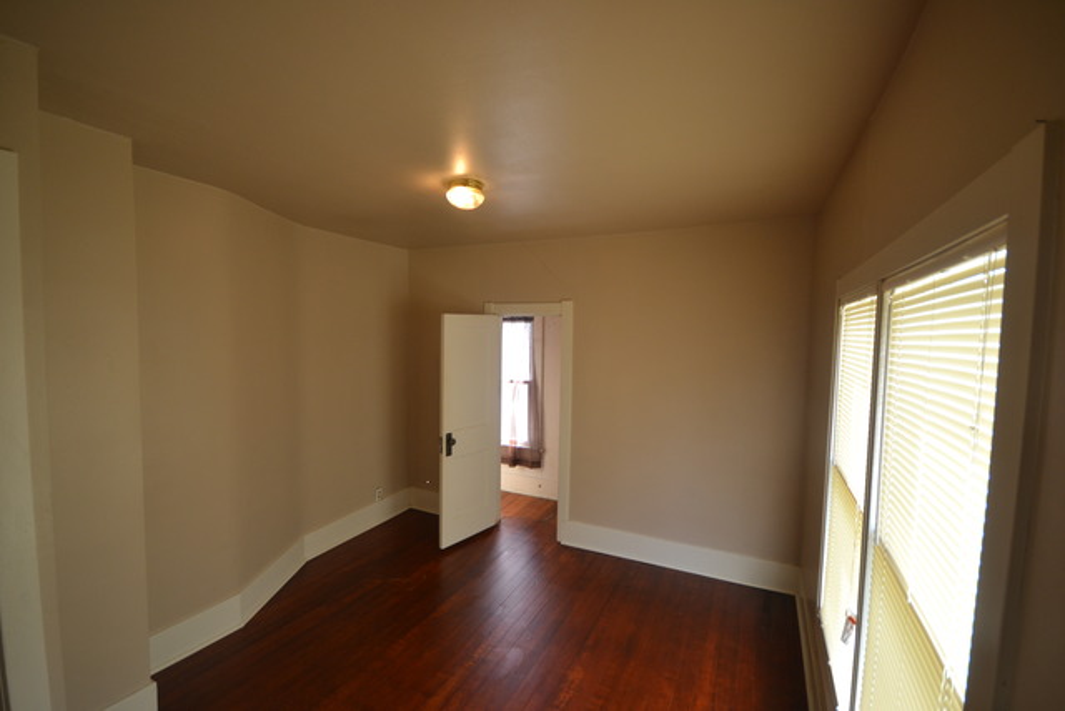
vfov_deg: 77.4
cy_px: 356
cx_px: 532
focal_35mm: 15
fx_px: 444
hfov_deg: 100.4
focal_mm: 10
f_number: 4
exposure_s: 1/60
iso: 400
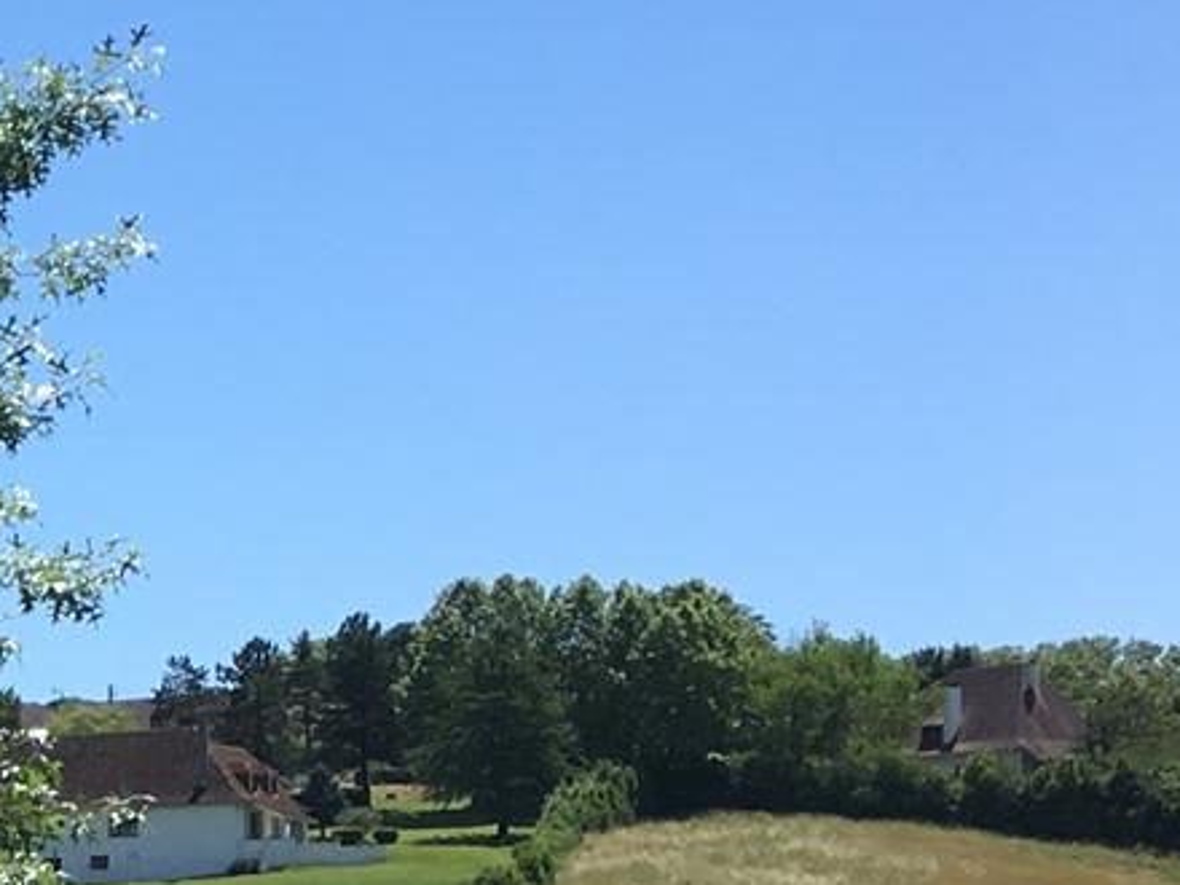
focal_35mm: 135
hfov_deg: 12.2
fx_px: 4602
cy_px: 1027
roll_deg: +1.2
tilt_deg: +0.8
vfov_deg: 10.8
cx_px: -1480
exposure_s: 1/1425
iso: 25
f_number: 2.2
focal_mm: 4.15
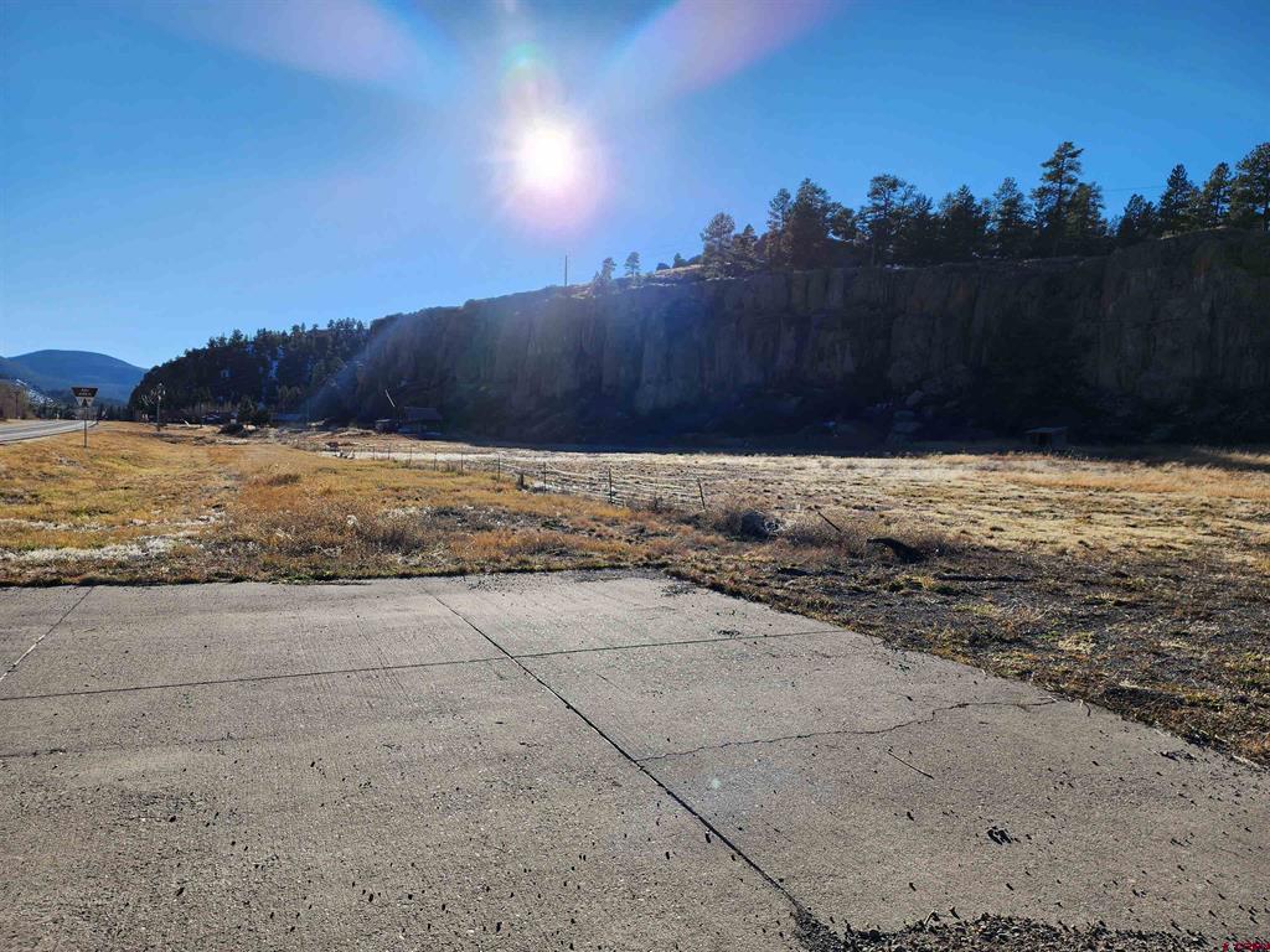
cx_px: 635
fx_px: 844
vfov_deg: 58.9
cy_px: 476
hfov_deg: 73.9
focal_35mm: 23
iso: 12
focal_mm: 6.4
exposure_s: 1/1228
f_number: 1.8
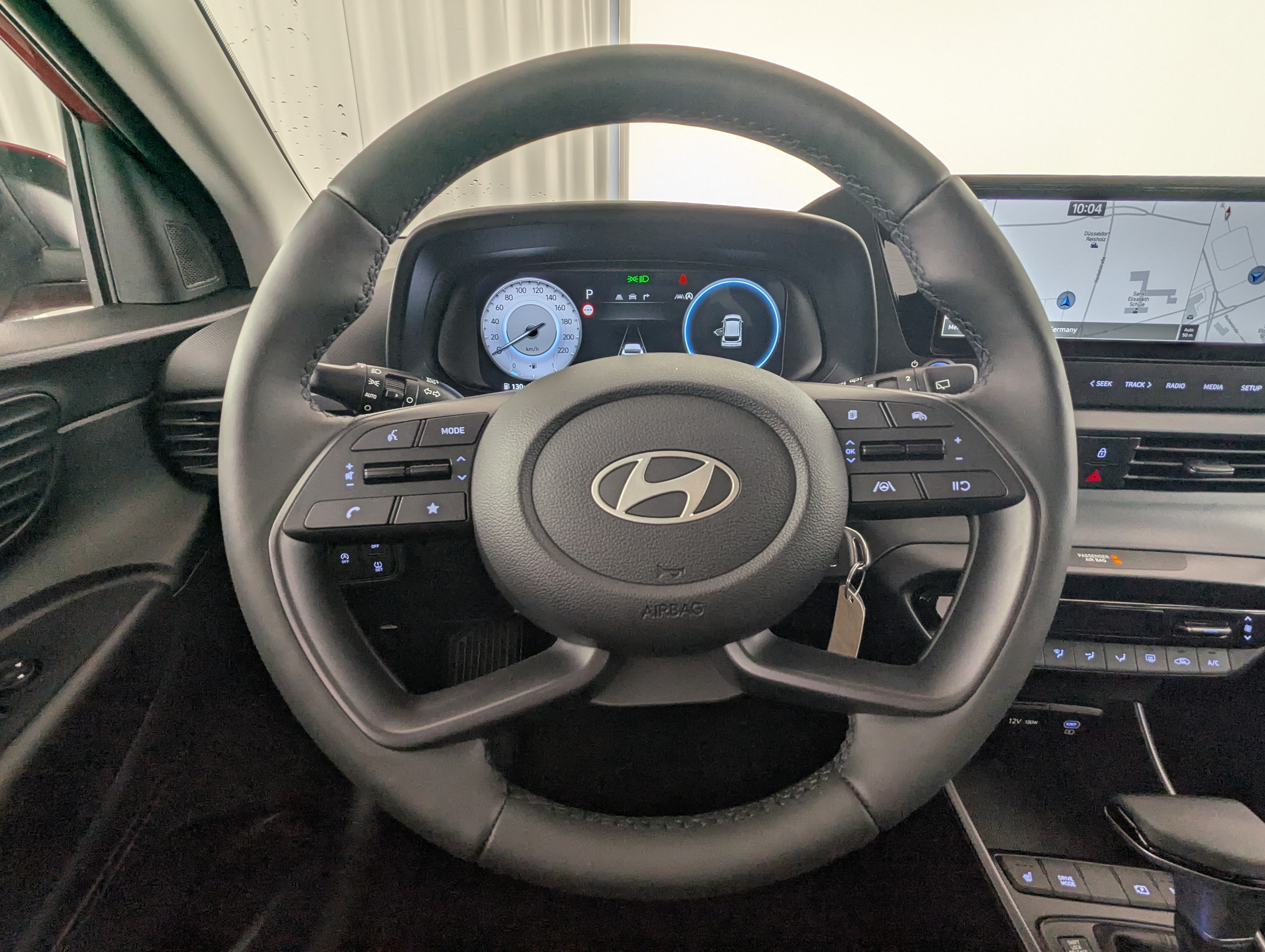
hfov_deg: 94.4
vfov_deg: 78.2
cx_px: 632
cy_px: 476
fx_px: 586
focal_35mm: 16
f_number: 2.2
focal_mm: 2.35
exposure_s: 1/100
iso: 67
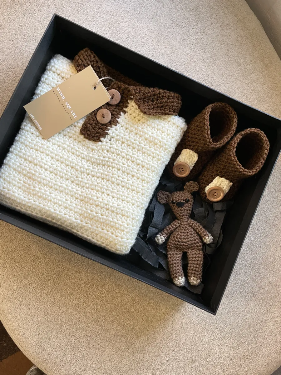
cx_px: 140
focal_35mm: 26
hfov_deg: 53.1
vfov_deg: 67.3
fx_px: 281
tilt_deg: -82.8
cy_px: 188
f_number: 1.6
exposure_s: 1/50
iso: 125
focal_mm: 4.2
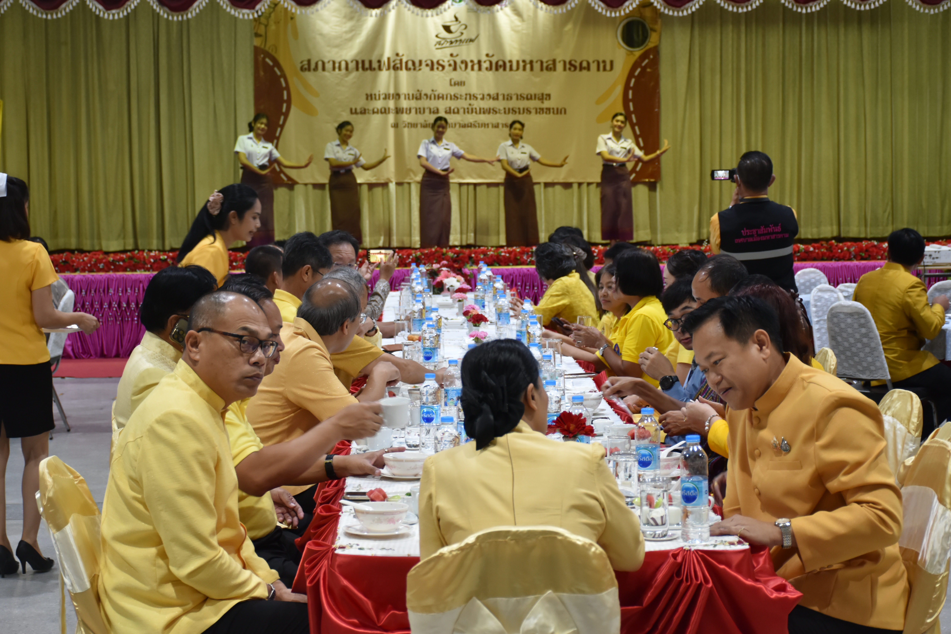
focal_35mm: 72
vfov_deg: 18.9
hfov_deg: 28.1
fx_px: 1902
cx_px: 476
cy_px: 317
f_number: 4.5
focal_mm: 48
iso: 800
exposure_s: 1/50
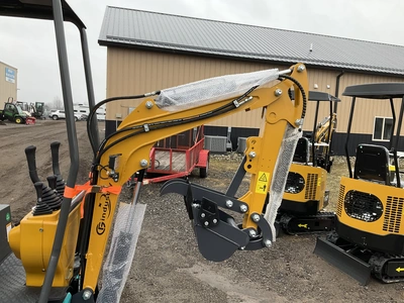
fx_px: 338
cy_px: 152
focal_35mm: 29
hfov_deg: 61.7
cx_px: 202
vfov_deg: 48.2
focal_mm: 3
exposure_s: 1/305
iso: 25
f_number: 1.8
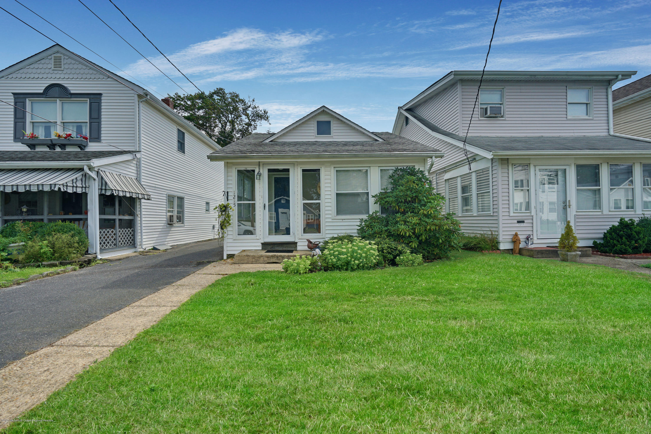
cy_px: 217
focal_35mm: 16
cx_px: 326
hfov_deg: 96.7
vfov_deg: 73.7
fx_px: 289
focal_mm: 16
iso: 200
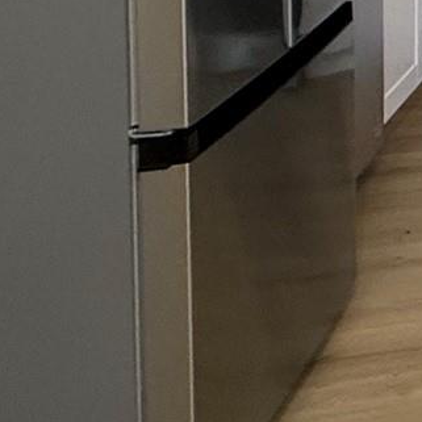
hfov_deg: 12.3
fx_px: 1090
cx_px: 1196
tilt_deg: -2.2
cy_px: -248
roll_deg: -1.5
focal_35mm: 79
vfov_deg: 18.8
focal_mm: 2.22
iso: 320
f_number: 2.2
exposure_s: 1/60
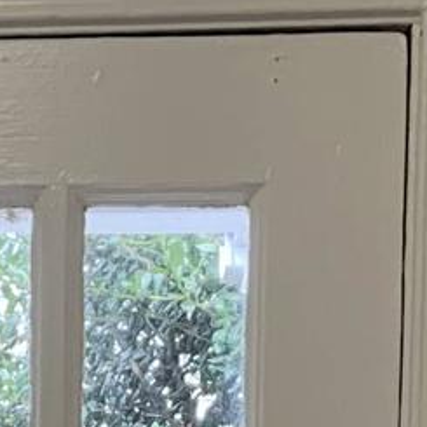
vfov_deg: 8.3
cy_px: 1082
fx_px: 2680
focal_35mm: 192
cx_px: -42
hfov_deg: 9.0
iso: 80
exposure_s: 1/120
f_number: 1.8
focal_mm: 4.2
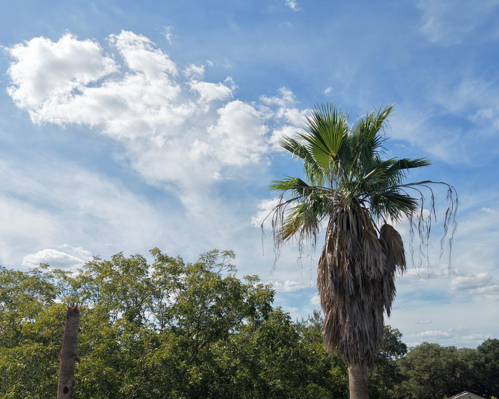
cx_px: 307
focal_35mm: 33
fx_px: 487
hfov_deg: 53.7
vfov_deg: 44.4
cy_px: 228
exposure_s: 1/8000
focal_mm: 8.67
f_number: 1.8
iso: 340
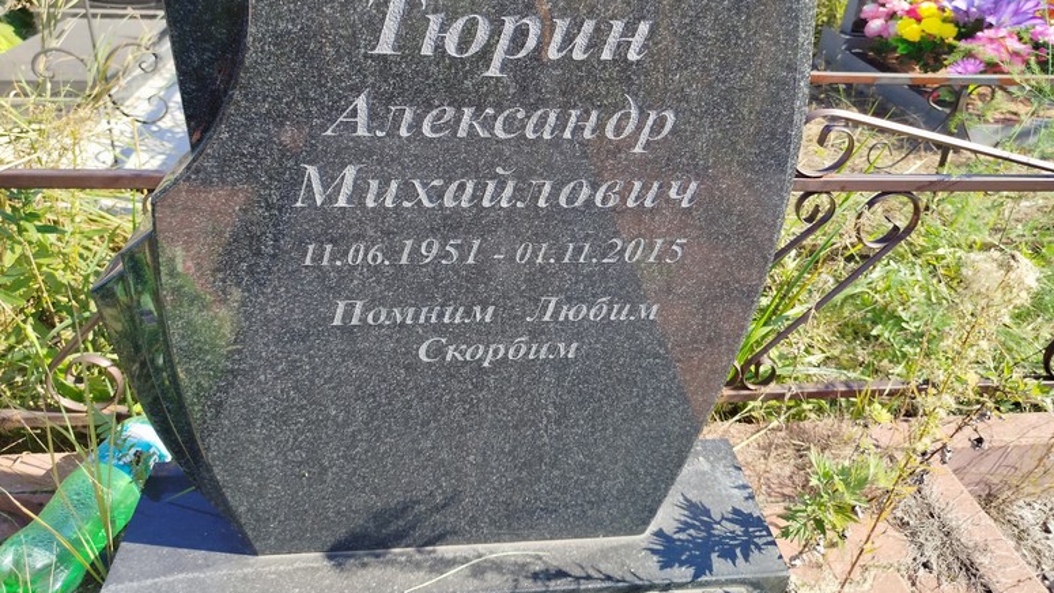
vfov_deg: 42.4
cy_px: 204
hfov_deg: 69.9
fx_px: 755
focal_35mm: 27
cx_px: 532
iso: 50
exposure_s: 1/425
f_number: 1.7
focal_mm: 5.31
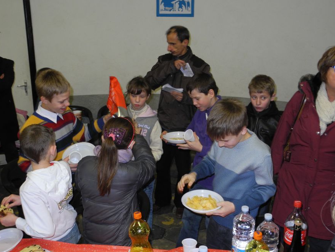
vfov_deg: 35.2
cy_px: 126
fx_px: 397
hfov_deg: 45.7
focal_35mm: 41
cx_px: 182
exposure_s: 1/30
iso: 200
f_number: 3.2
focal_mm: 7.4
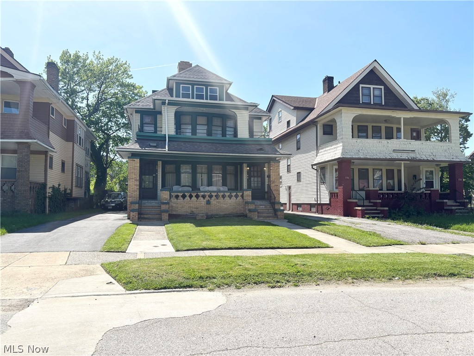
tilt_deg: +3.3
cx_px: 237
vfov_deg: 53.1
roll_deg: -0.2
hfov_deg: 67.3
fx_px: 356
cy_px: 178
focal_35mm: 26
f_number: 1.6
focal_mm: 5.96
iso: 50
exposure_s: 1/3413
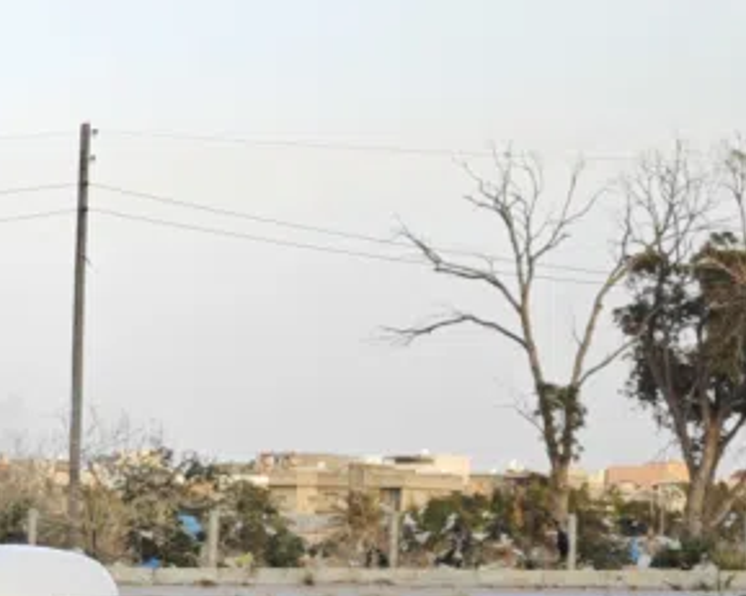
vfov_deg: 9.5
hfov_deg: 11.4
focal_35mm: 159
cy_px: 779
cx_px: -509
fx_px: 3509
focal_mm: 8.7
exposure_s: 1/162
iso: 50
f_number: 1.9
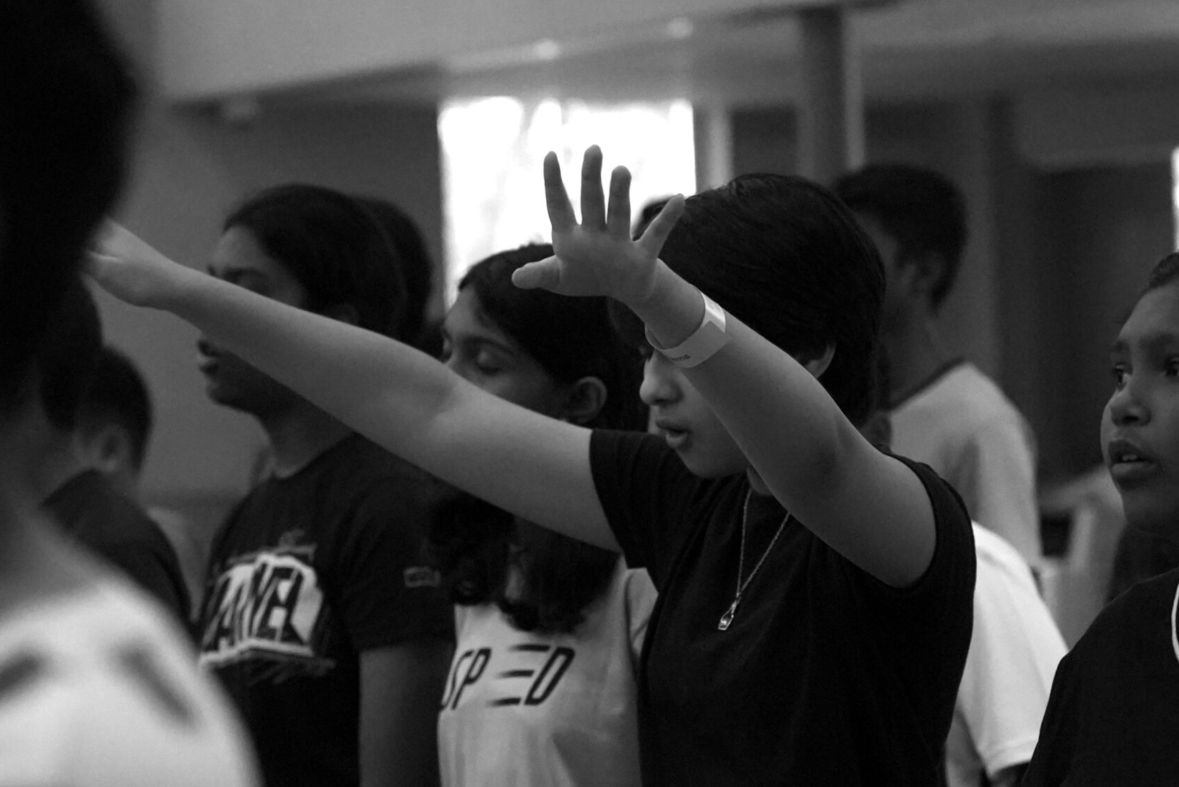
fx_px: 4882
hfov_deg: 13.8
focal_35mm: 149
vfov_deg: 9.2
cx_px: 496
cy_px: 479
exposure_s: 1/200
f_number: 4
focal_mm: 98
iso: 12800
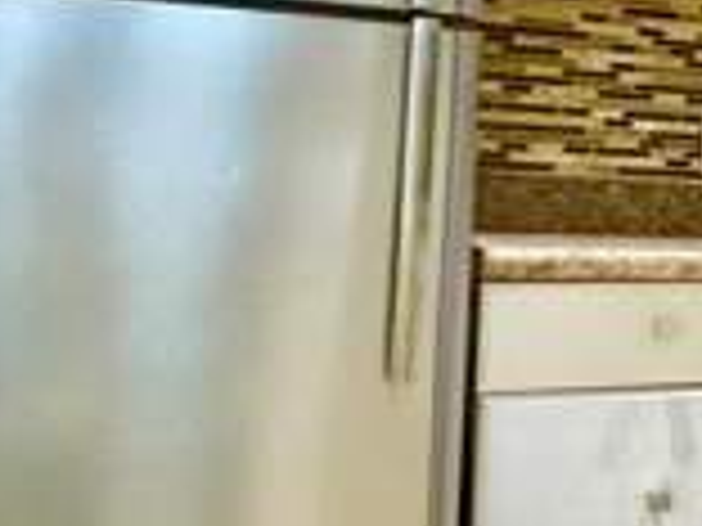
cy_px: 184
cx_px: 1282
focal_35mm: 72
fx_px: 1460
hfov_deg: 19.6
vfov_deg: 20.4
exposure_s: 1/60
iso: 500
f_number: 2.2
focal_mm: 2.22
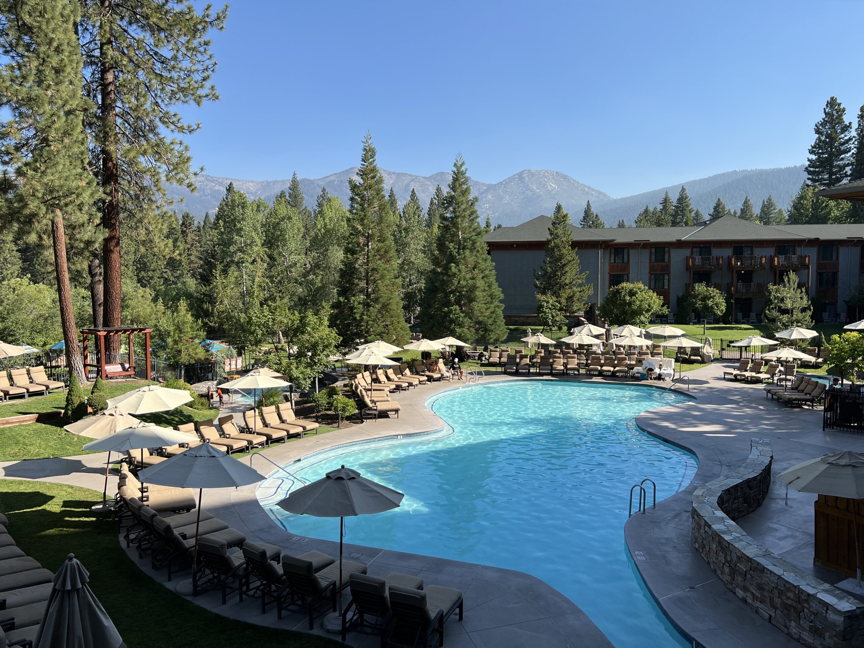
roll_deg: +0.2
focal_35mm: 26
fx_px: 649
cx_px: 432
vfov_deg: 53.1
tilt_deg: -5.4
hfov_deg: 67.3
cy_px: 324
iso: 50
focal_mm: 5.7
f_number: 1.5
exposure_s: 1/2762
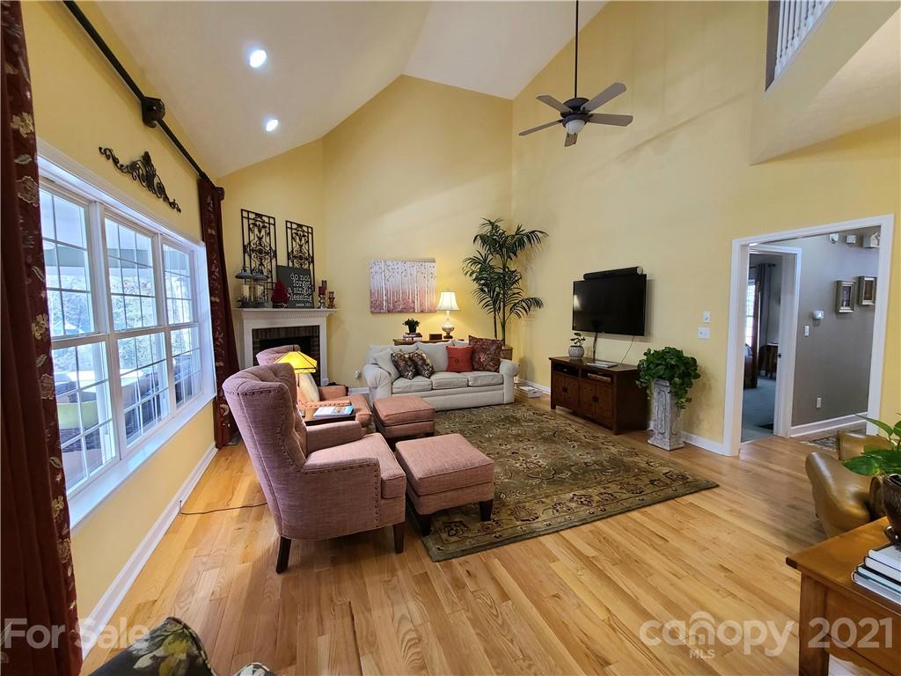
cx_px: 450
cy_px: 338
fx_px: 338
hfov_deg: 106.2
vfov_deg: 89.9
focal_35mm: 13
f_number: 2.2
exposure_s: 1/59.2
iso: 250
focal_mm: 2.2
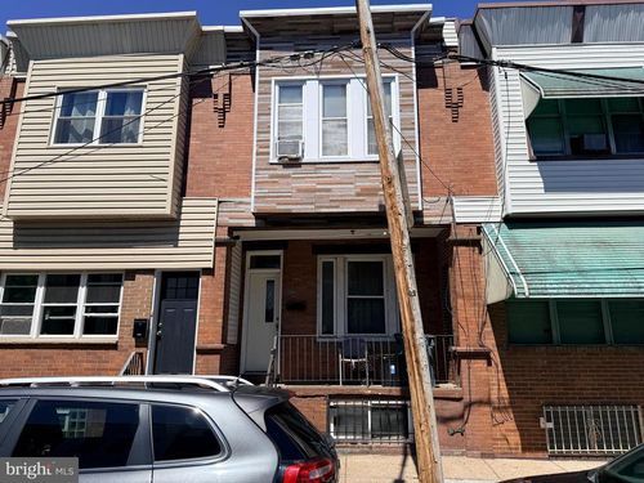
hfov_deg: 71.6
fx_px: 446
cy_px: 242
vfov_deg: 56.8
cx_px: 322
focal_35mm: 24
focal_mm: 6.76
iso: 80
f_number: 1.78
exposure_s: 1/5319
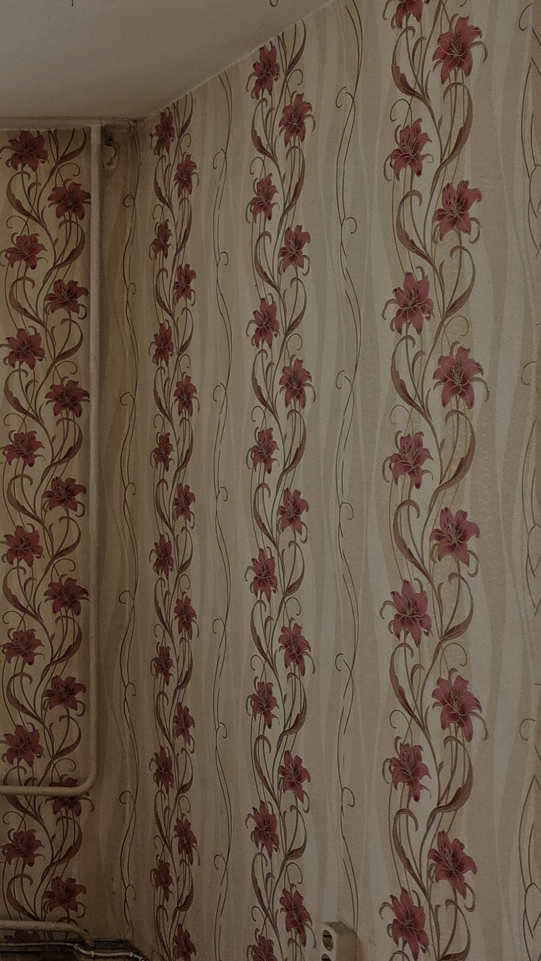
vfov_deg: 43.7
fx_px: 1198
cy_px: 433
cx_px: -353
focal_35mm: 47
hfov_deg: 20.3
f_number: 1.8
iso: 80
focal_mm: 5.4
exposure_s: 1/1606
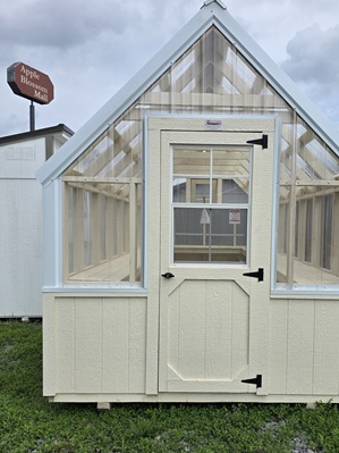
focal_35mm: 30
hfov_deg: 46.4
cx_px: 211
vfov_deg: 59.9
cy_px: 245
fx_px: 392
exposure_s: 1/7944
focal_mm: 6.3
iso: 80
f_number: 1.7
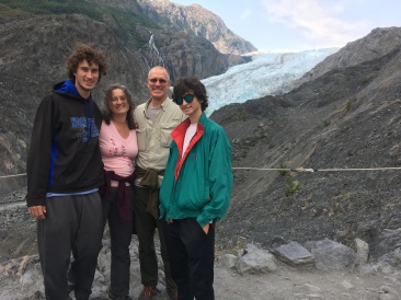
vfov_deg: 48.2
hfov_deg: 61.7
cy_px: 150
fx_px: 336
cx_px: 200
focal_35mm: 29
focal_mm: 4.15
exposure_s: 1/375
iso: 25
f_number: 2.2
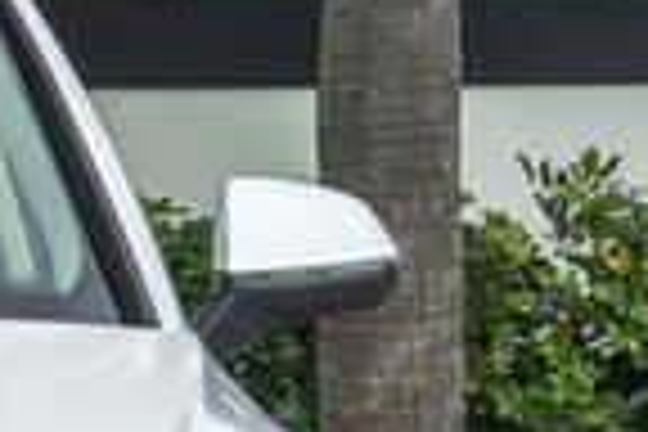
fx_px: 6551
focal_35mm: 364
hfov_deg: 5.6
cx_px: -485
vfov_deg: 3.8
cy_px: 442
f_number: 8
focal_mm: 47
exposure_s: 1/100
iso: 200
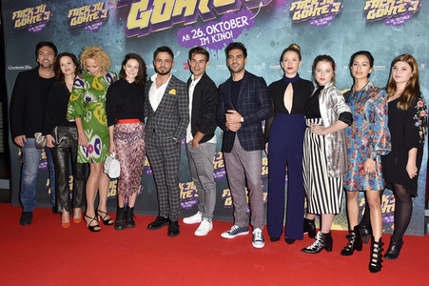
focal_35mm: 30
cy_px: 143
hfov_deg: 62.0
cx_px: 214
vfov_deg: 43.5
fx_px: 357
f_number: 7.1
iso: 500
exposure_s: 1/160
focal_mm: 30
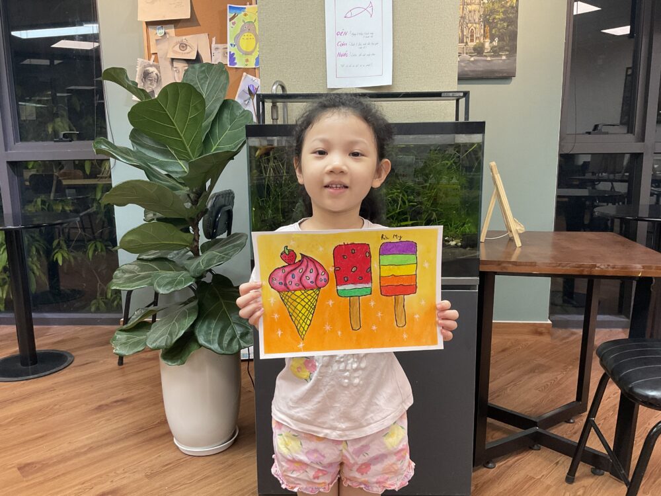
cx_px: 330
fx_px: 554
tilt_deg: -9.9
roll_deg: -0.2
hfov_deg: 61.7
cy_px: 248
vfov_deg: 48.2
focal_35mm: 29
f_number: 1.8
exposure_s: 1/100
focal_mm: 3
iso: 64
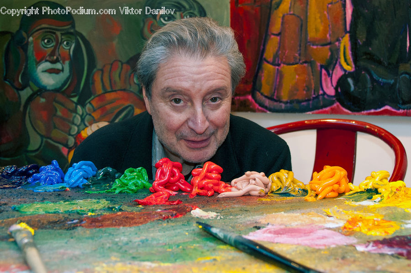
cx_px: 206
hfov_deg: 57.2
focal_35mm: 33
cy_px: 136
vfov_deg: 39.9
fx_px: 377
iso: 500
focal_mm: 22
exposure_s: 1/60
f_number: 3.8
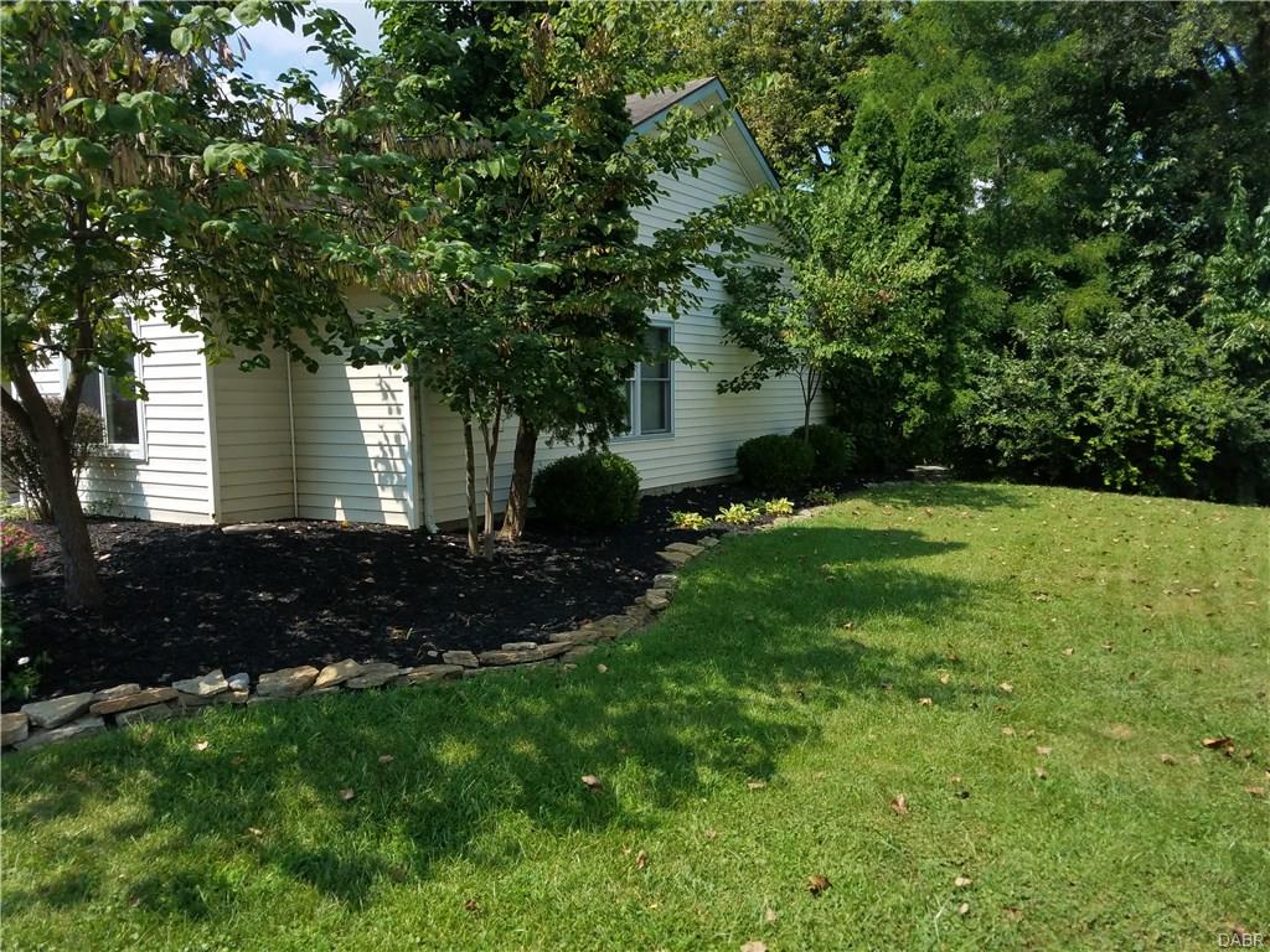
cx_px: 635
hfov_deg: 67.3
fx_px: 954
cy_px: 476
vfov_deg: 53.1
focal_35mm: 26
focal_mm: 4.2
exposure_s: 1/2152
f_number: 1.7
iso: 50
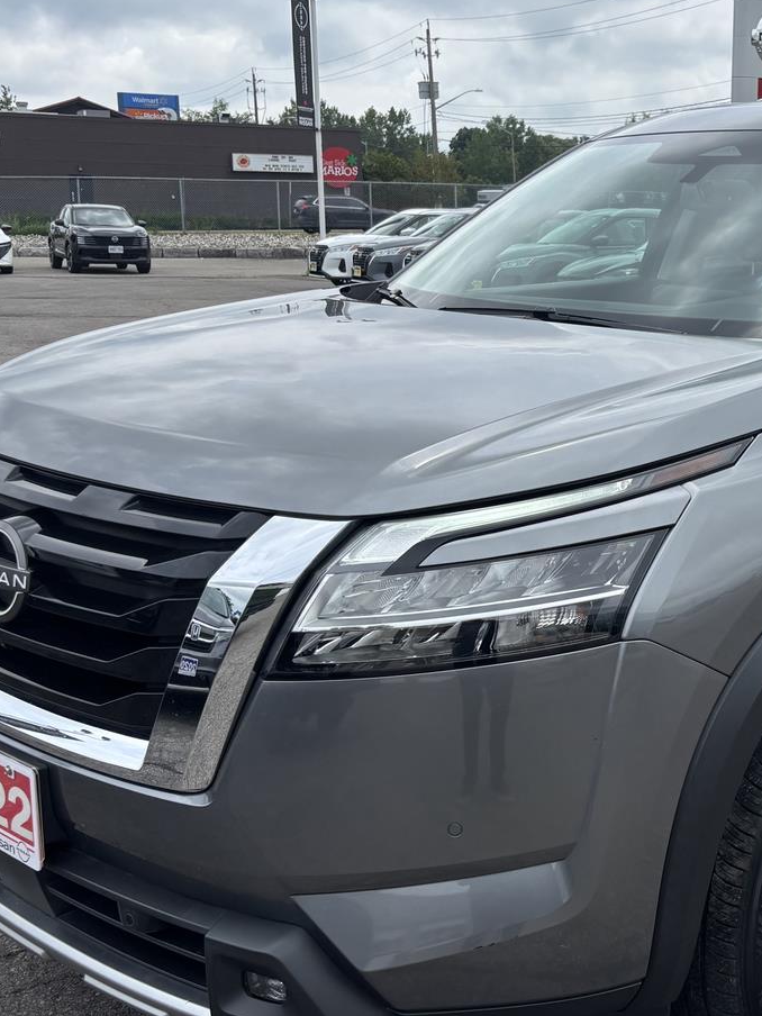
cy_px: 488
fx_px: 1350
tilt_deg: -11.2
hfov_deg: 30.4
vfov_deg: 41.2
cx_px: 662
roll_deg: -0.9
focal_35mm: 46
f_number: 1.6
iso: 50
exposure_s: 1/4082
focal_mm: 5.96
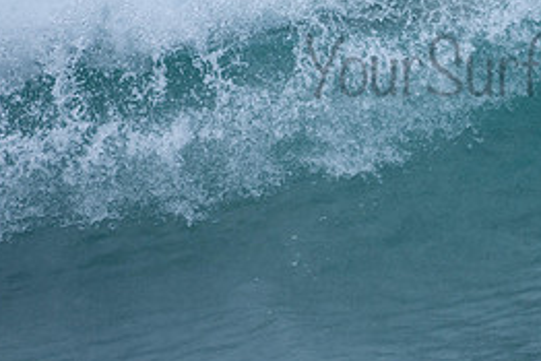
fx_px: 23966
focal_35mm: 1594
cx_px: 518
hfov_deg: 1.3
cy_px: 48
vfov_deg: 0.9
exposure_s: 1/1000
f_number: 5.6
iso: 280
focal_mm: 480
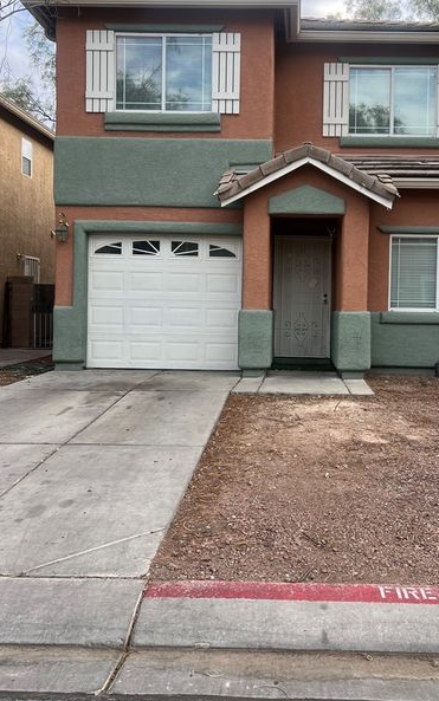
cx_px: 279
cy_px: 317
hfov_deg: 40.3
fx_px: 593
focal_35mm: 31
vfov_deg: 61.1
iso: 50
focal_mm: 5.7
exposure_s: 1/628
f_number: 1.5
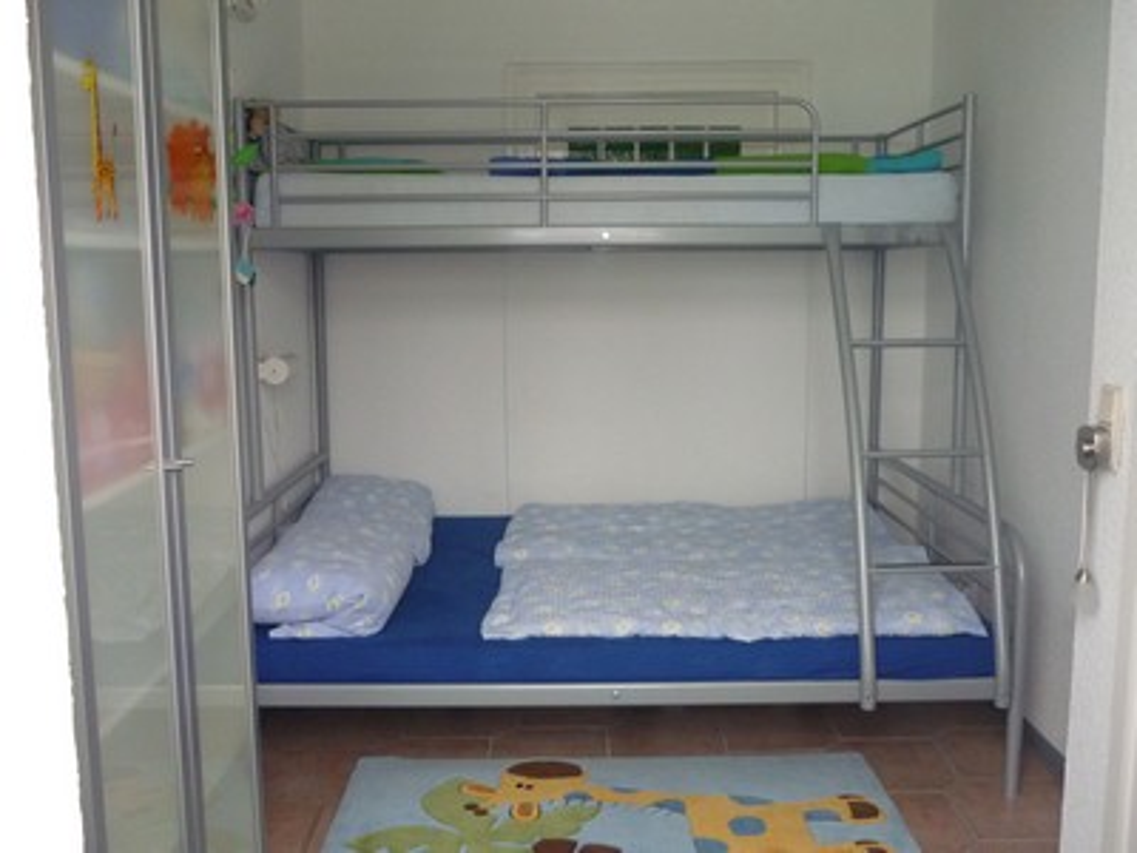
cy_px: 426
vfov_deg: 42.9
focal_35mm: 33
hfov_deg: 55.4
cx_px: 568
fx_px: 1084
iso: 320
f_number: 2.8
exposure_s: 1/30
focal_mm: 5.5
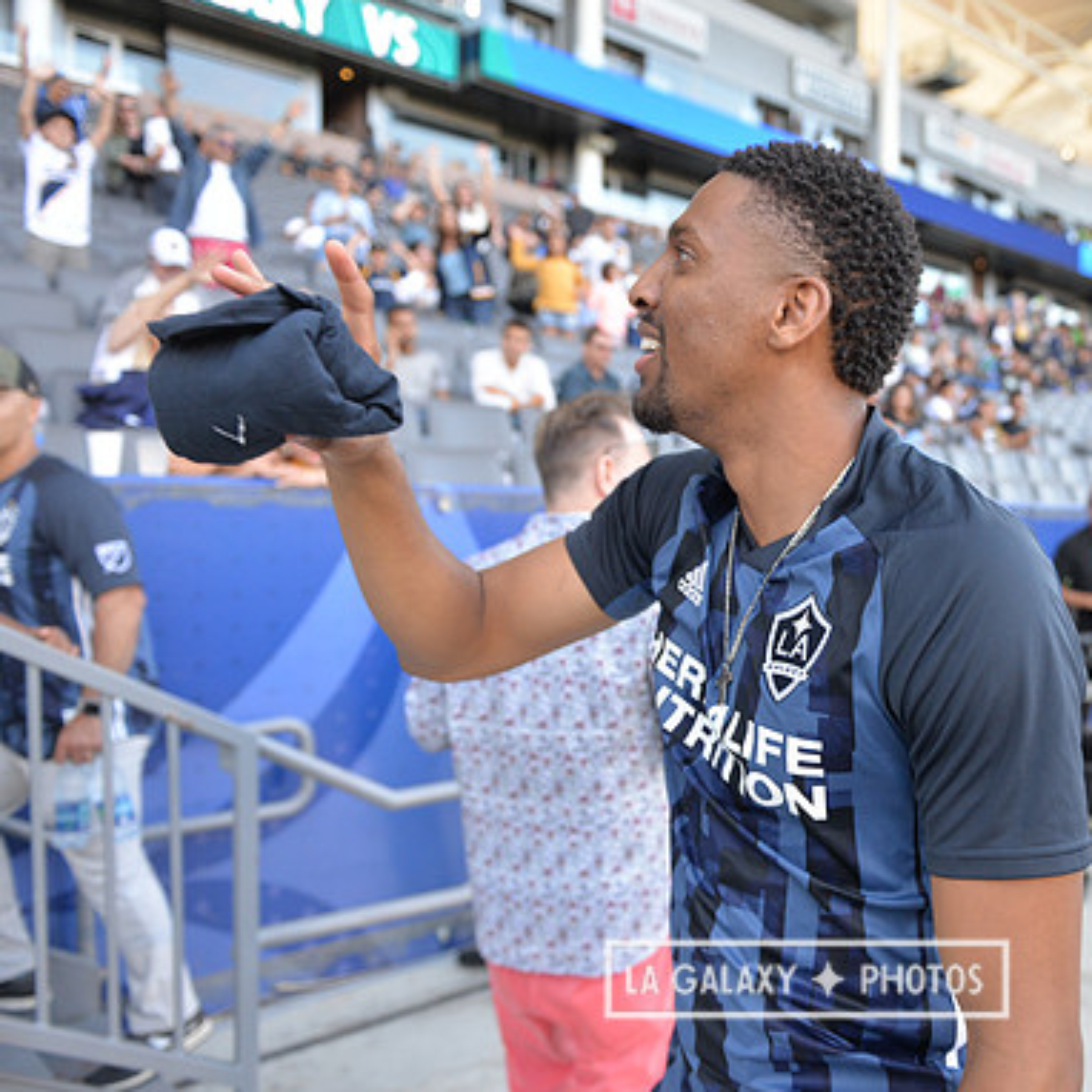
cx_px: 806
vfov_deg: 52.5
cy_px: 550
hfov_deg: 50.6
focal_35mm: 31
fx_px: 1106
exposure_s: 1/640
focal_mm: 24
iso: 1000
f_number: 2.8
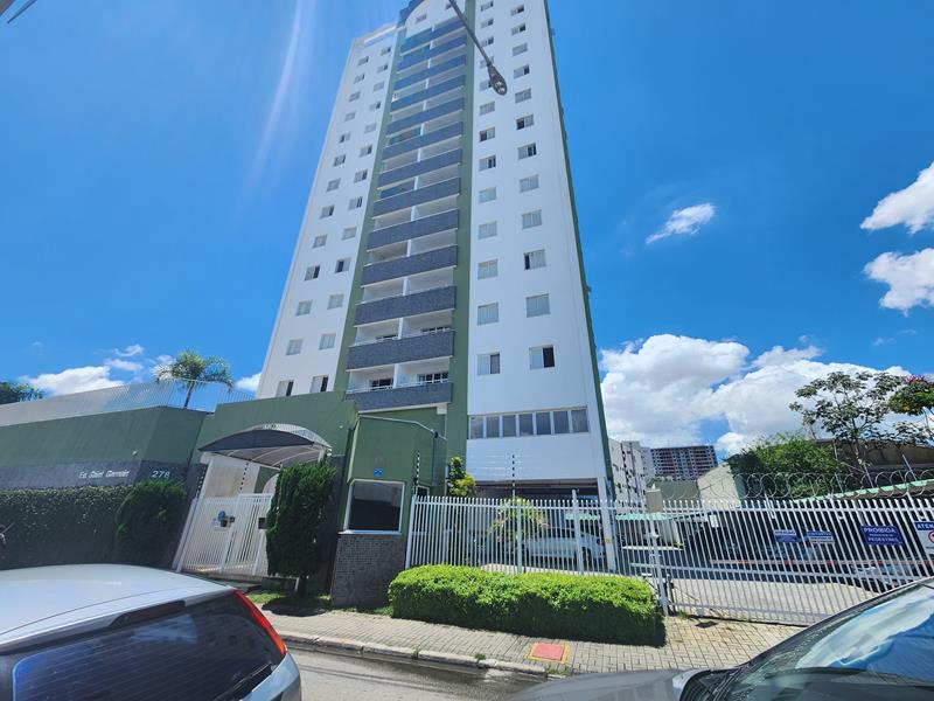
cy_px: 350
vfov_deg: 89.9
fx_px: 351
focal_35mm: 13
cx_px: 467
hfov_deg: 106.2
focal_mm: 2.2
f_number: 2.2
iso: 50
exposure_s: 1/1654
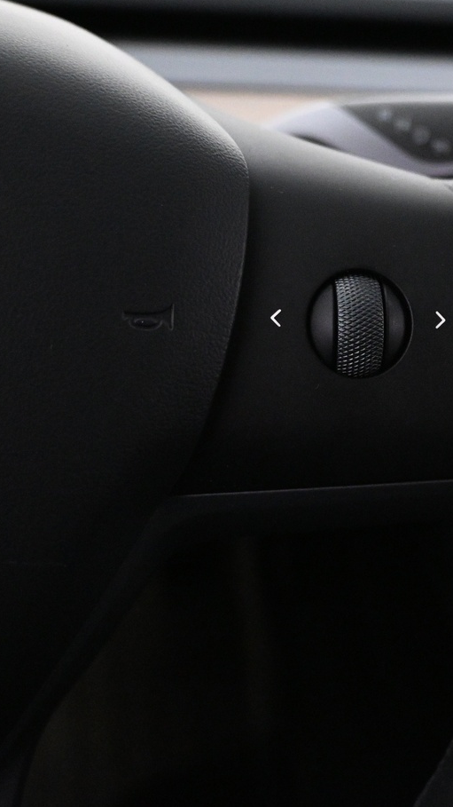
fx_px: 1196
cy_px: 345
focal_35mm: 56
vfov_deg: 37.2
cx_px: 400
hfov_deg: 21.0
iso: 4000
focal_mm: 20
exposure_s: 1/60
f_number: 3.8
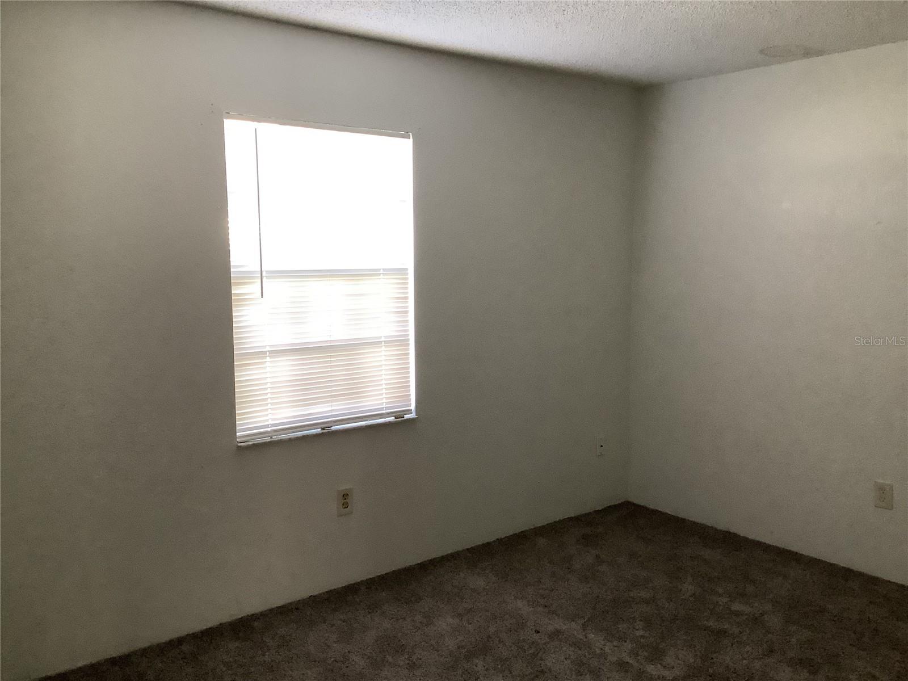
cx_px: 454
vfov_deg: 45.4
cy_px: 340
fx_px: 813
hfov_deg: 58.4
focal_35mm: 31
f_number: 2.4
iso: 250
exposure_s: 1/60
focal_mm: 3.3
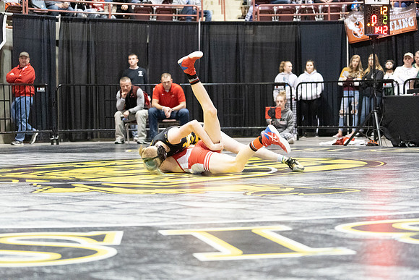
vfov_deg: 15.7
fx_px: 1013
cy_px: 140
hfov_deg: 23.4
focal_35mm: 87
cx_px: 210
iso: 20000
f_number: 4
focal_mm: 87
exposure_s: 1/500
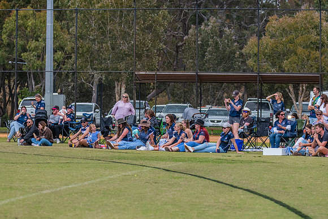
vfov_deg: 6.0
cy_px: 130
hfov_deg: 8.9
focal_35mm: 230
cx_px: 195
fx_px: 2097
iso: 800
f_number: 5.6
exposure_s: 1/1600
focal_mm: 170
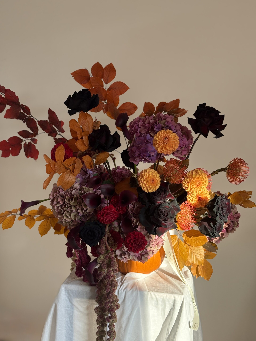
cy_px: 170
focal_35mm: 52
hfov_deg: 28.0
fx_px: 513
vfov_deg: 36.8
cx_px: 128
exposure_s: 1/232
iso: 64
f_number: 1.6
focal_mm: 5.96
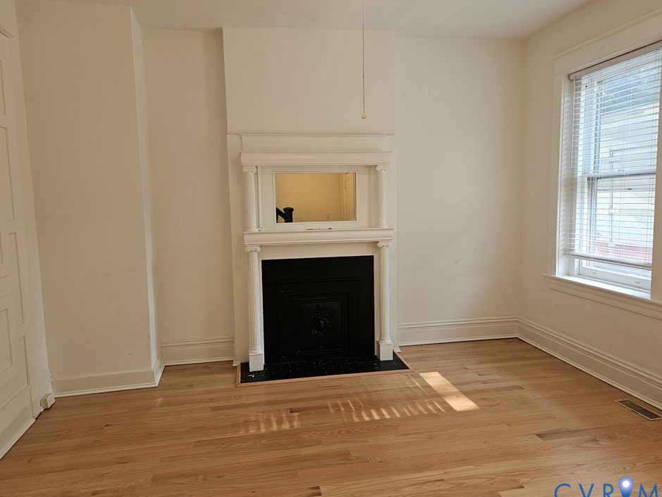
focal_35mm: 25
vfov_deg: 54.9
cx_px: 338
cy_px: 243
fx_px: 478
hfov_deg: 69.4
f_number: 1.8
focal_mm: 5.4
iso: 50
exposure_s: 1/120
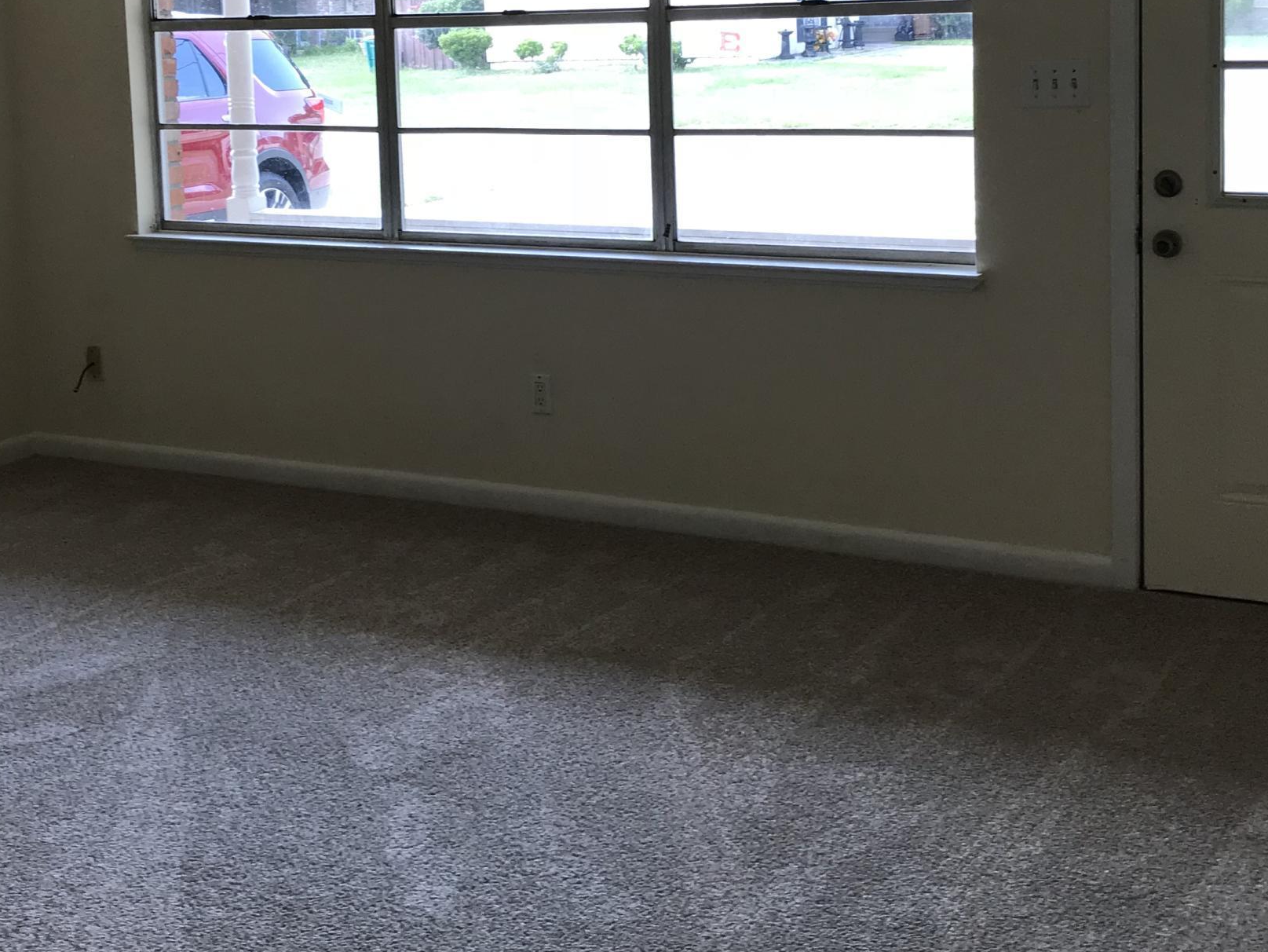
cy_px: 208
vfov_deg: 27.6
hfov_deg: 36.8
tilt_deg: -5.0
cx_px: 554
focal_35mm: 52
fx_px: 1905
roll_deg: +2.0
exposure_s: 1/120
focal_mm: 3.99
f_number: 1.8
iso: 32
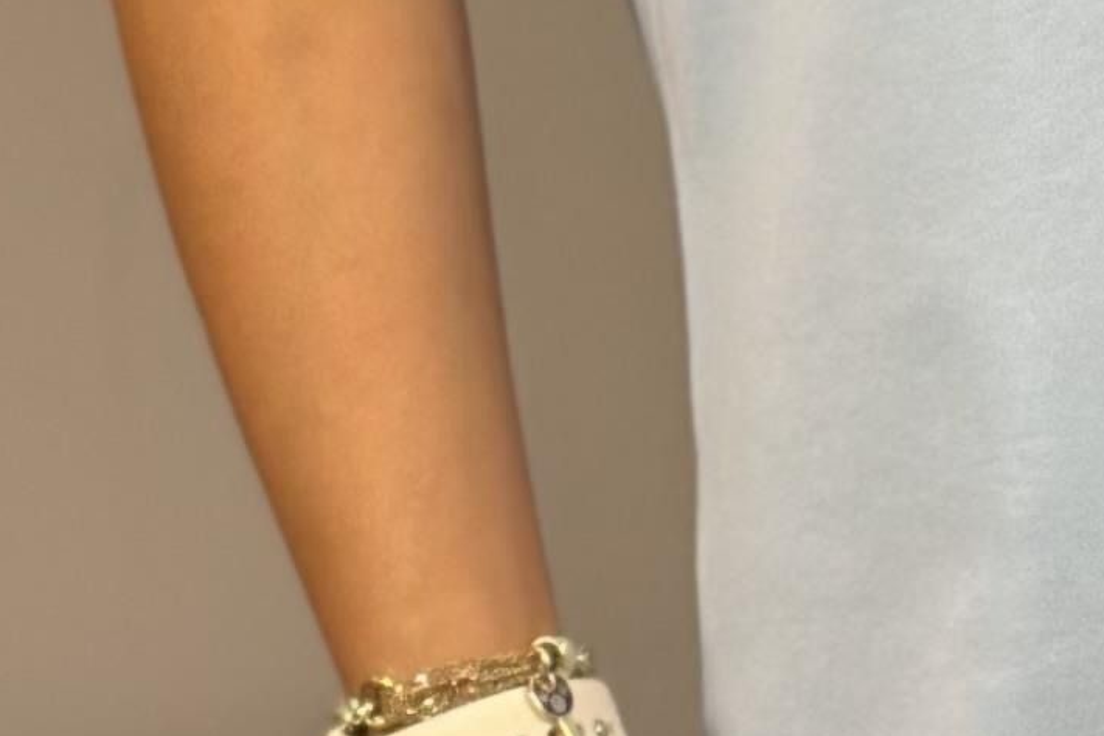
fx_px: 8678
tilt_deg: -26.6
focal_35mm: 283
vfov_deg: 4.8
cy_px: -711
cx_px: 1239
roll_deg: +2.8
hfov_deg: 7.2
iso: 64
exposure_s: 1/100
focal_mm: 6.86
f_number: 1.78
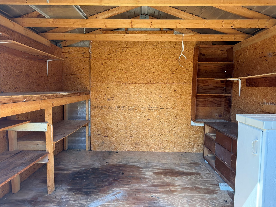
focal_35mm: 24
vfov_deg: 56.8
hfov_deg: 71.6
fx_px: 191
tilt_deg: -4.6
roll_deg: -0.6
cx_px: 138
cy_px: 104
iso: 125
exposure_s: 1/240
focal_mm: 6.76
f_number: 1.78
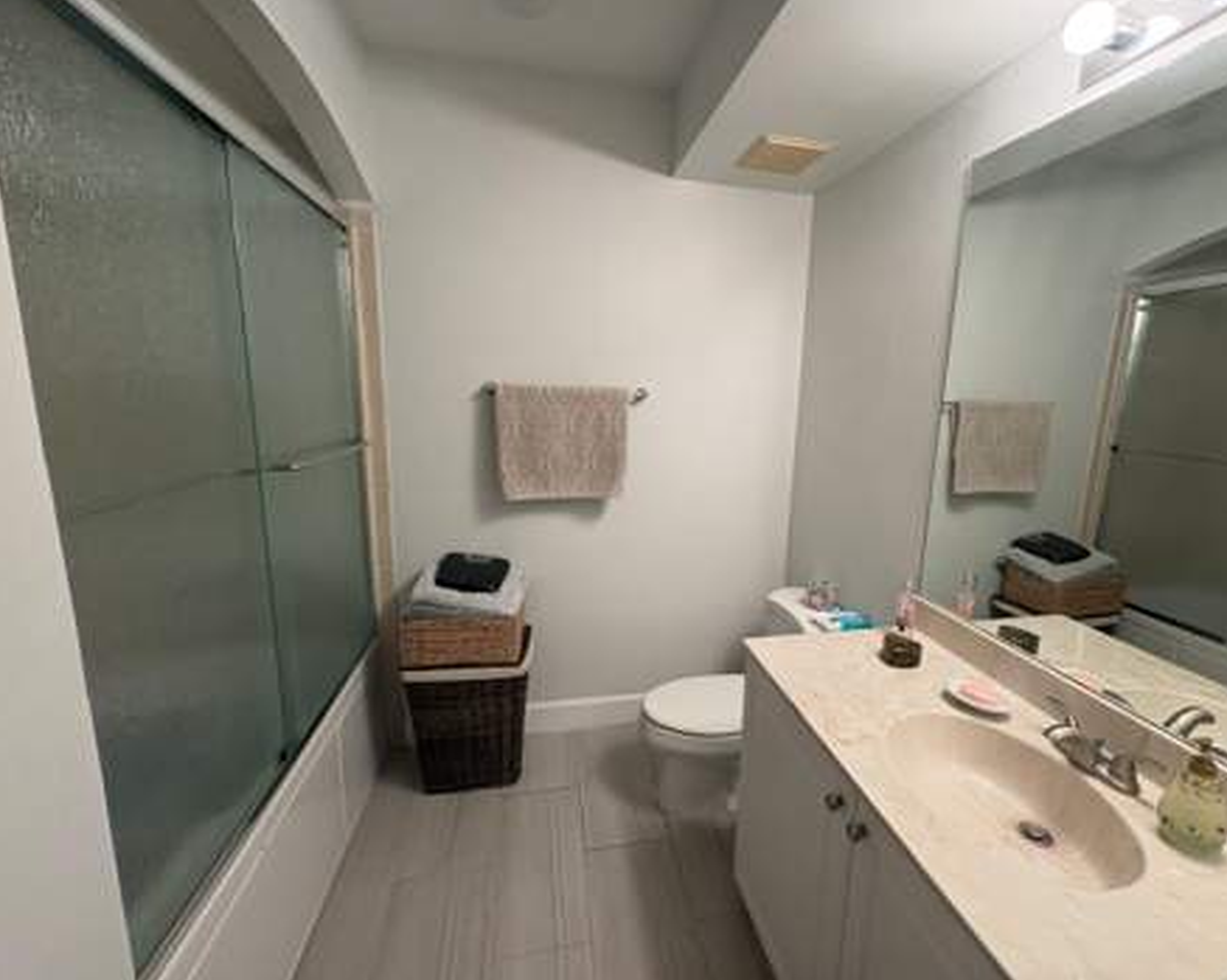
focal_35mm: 15
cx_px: 660
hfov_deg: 96.7
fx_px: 544
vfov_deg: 84.0
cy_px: 479
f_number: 2.2
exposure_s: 1/60
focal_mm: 2.22
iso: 200
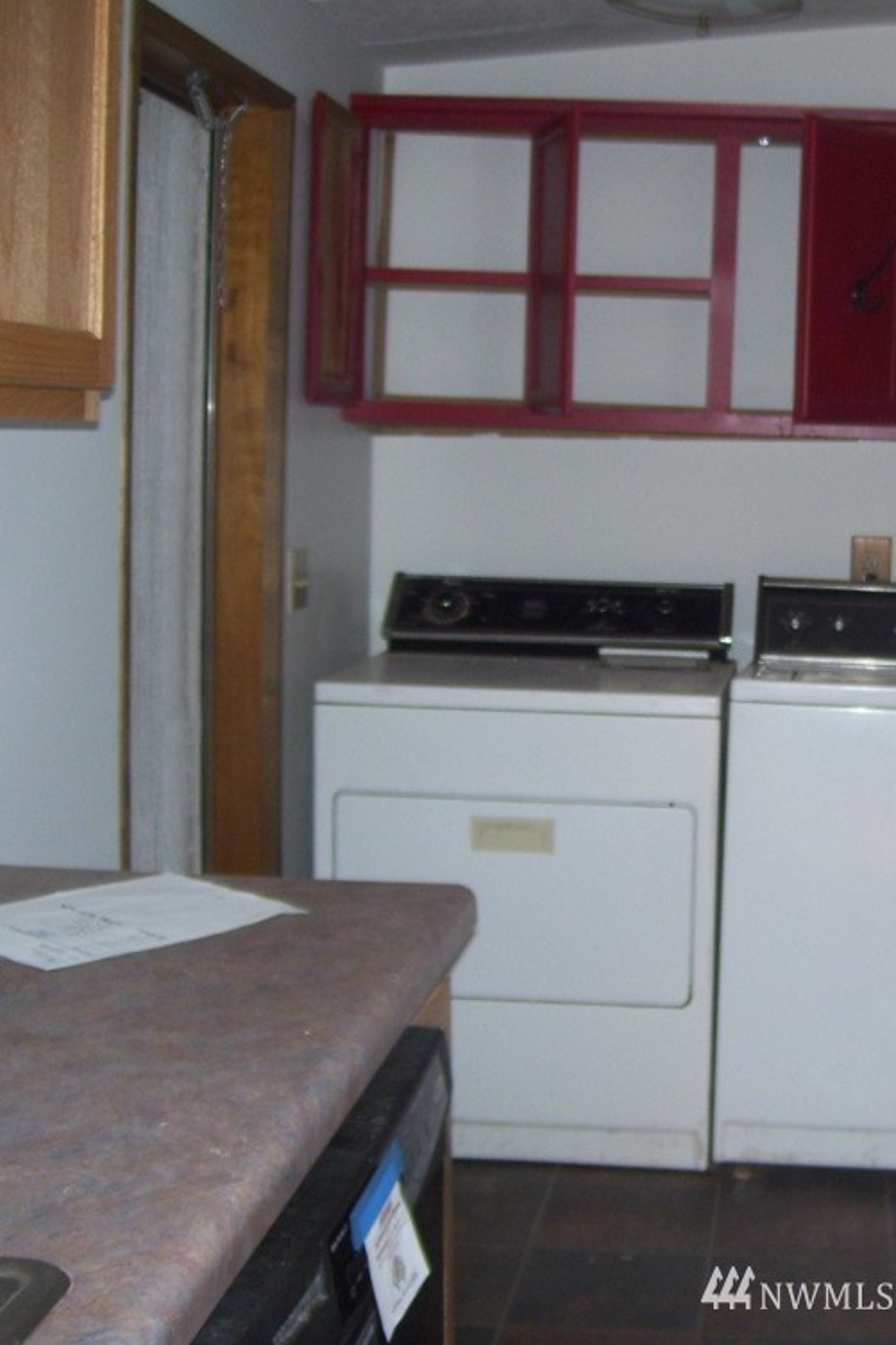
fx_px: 1905
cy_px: 669
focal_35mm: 51
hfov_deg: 25.7
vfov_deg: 38.9
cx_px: 801
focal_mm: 6
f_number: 2.7
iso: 80
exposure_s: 1/60
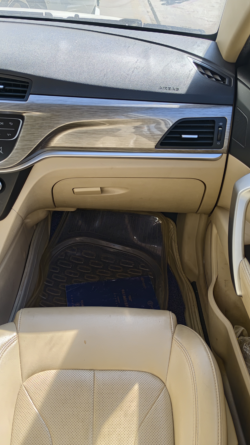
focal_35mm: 34
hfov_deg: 34.6
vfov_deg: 58.0
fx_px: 401
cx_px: 118
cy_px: 224
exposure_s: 1/197
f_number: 1.88
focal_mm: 5.56
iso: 71
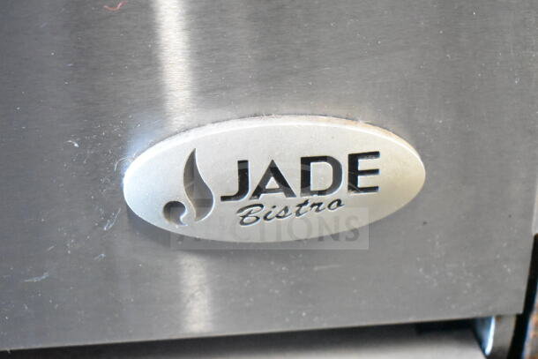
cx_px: 269
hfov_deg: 33.4
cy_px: 180
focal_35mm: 60
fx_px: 897
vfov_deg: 22.6
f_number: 4.8
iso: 12800
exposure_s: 1/60
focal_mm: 40
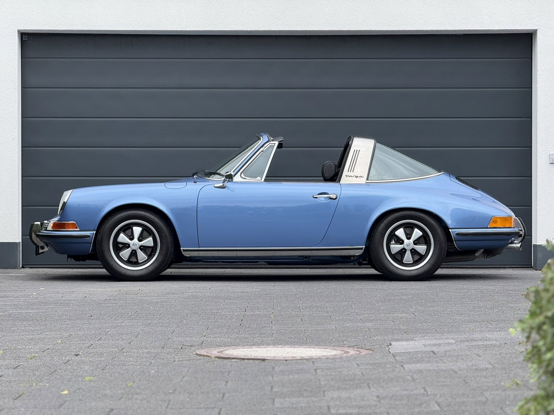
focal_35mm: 120
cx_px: 277
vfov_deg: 12.3
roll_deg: -0.1
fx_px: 1920
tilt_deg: +0.2
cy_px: 208
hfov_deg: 16.4
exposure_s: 1/365
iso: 50
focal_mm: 15.66
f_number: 2.8
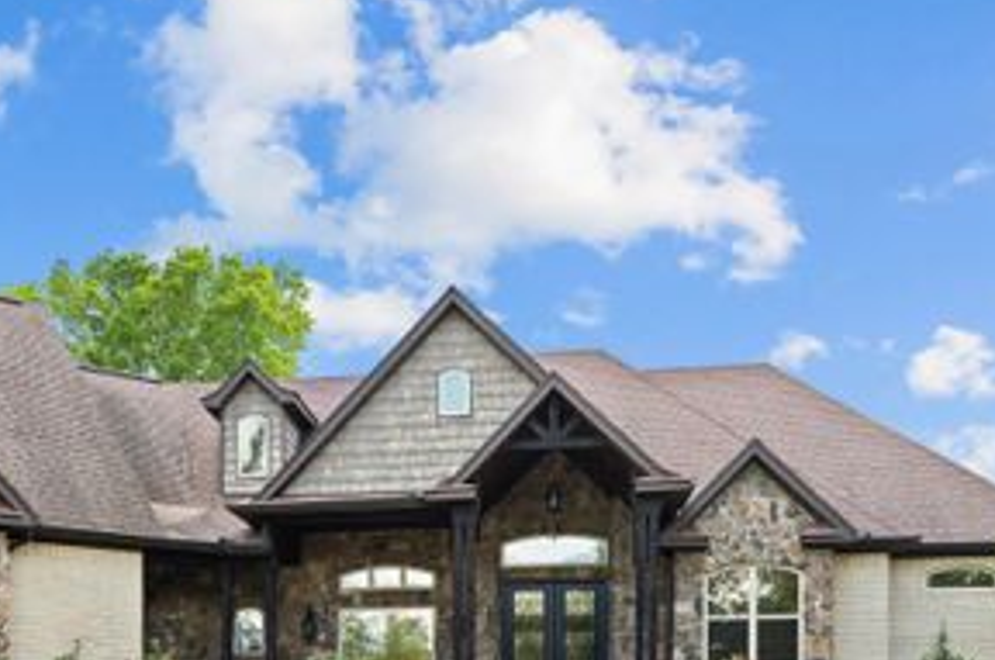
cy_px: 524
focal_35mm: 40
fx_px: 1116
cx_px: 325
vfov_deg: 32.1
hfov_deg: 47.2
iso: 200
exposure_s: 1/50
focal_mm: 15.5
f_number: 9
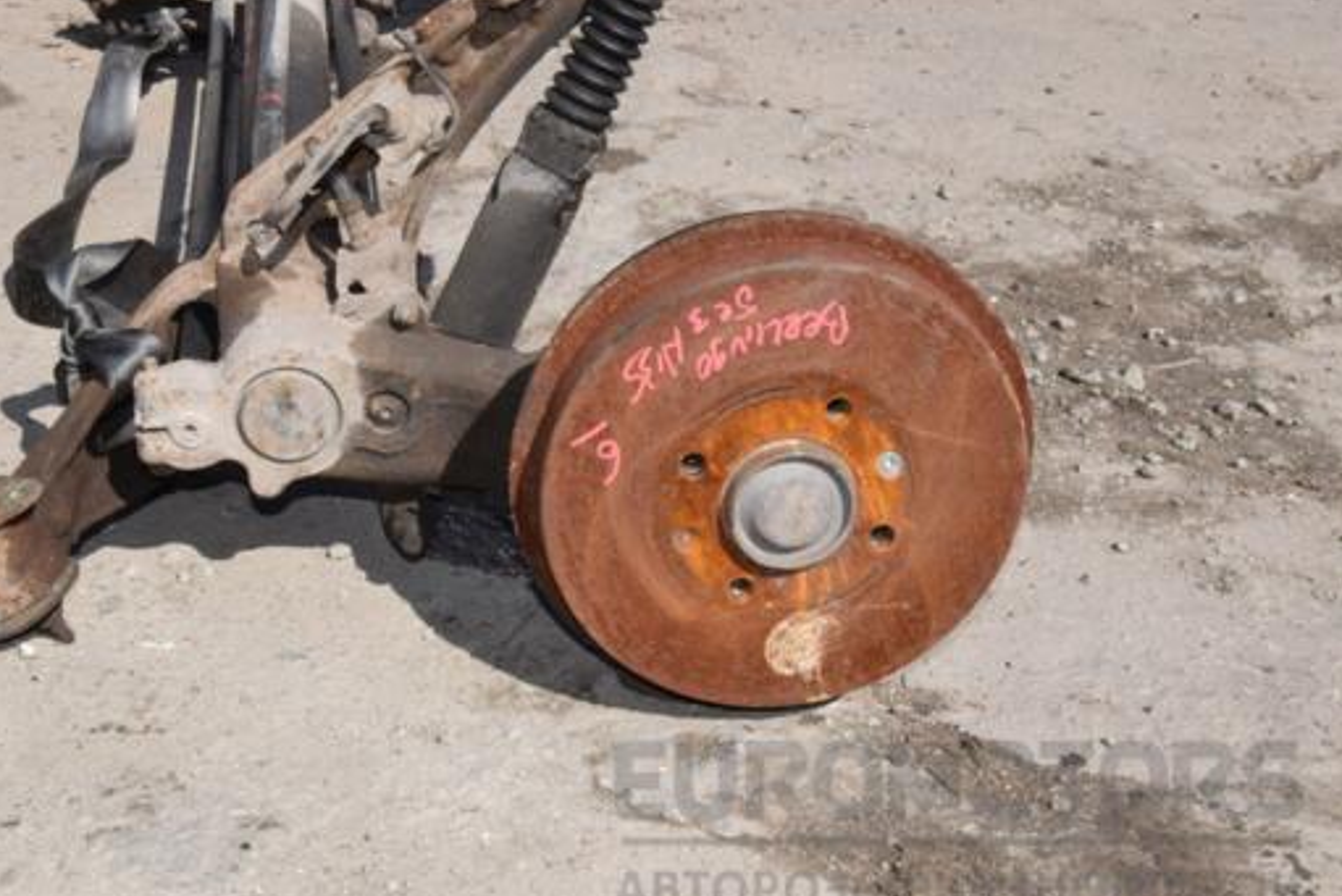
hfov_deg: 32.5
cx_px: 565
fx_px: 2296
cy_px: 431
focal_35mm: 62
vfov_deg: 22.1
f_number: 29
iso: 800
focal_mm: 35
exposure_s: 1/200
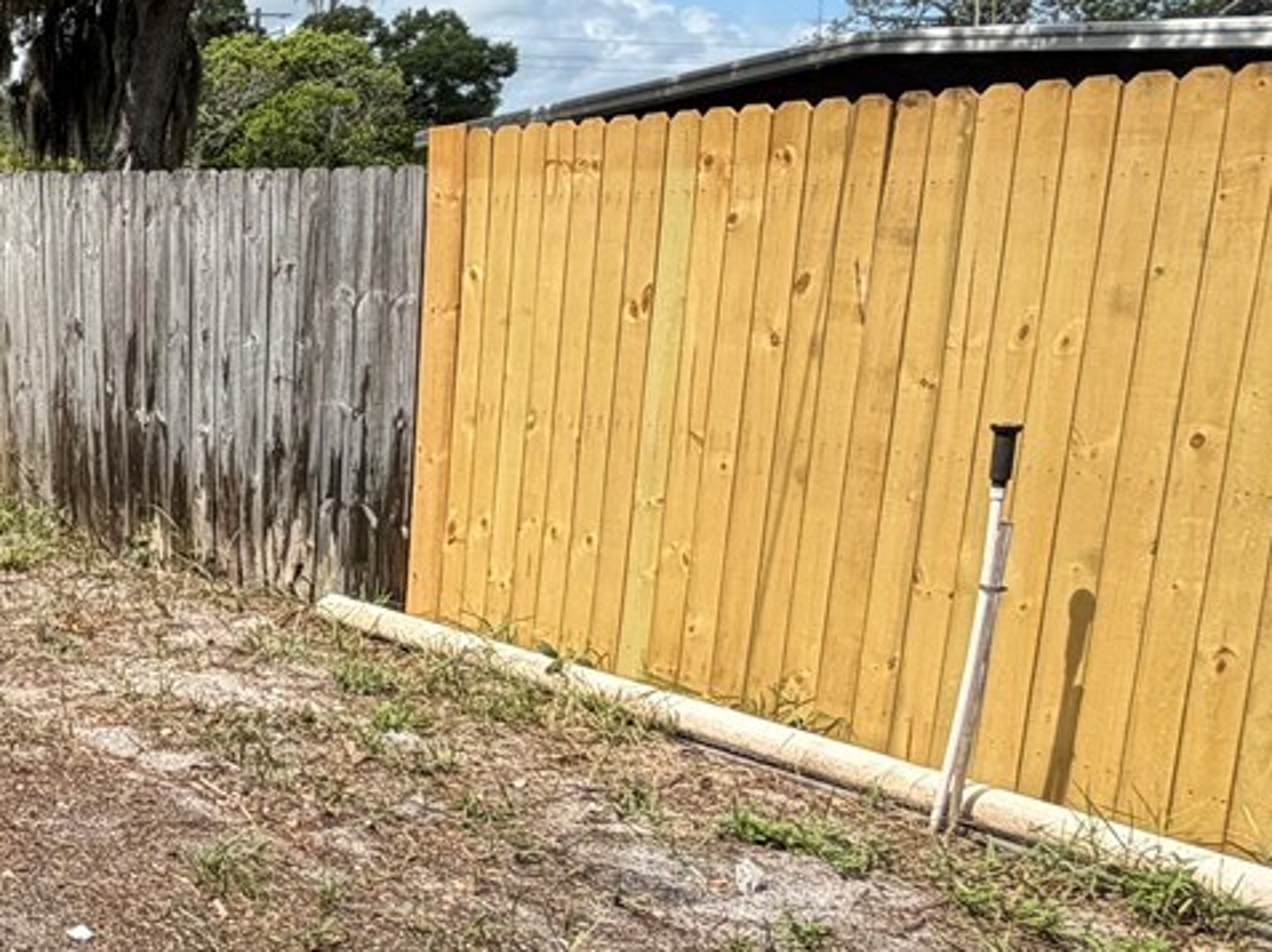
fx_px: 1726
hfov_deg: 28.0
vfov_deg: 30.8
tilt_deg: -9.4
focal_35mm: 47
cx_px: -613
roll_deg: +0.1
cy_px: 517
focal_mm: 2.22
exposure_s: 1/770
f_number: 2.2
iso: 32
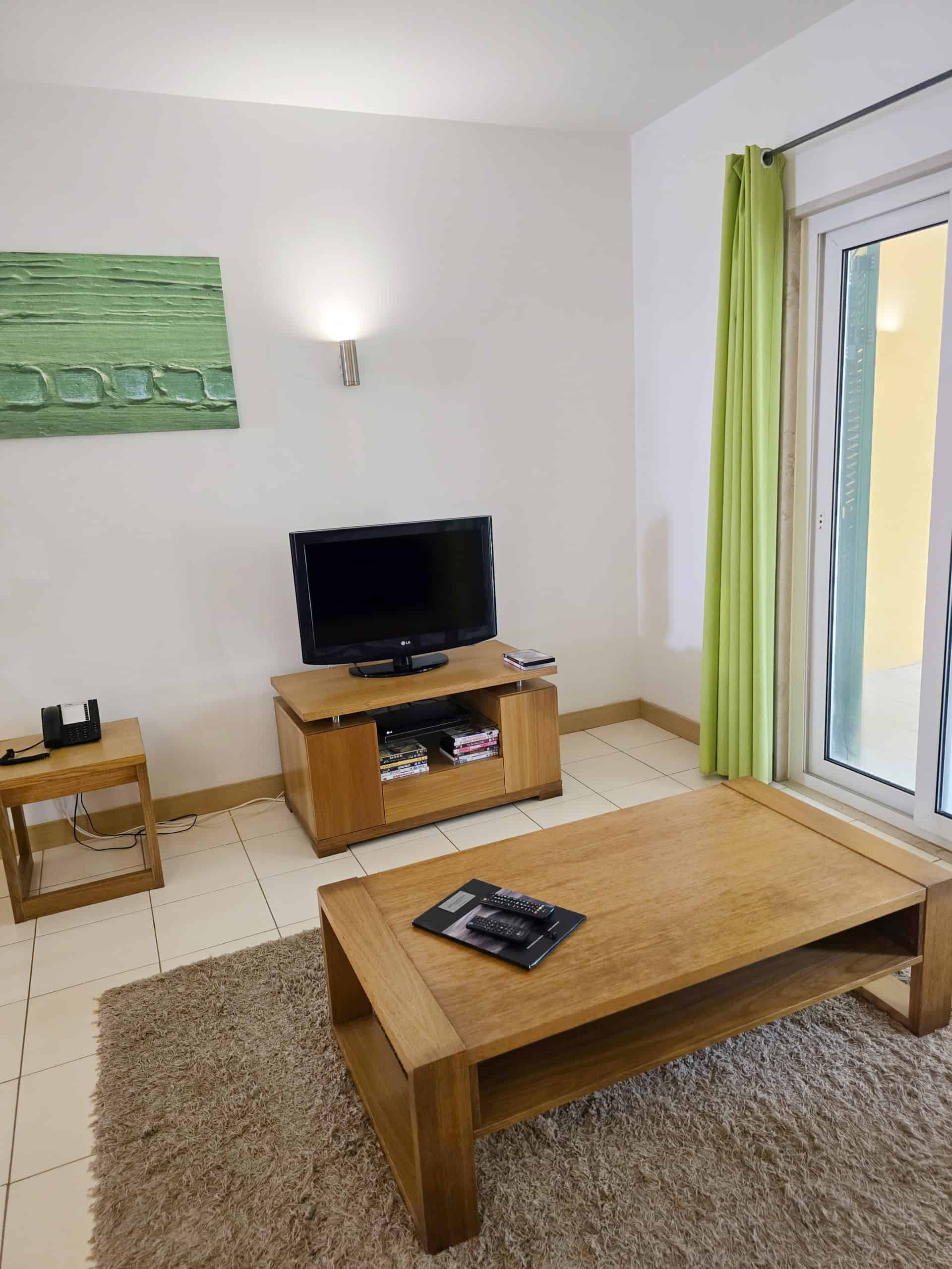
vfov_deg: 73.9
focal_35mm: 23
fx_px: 843
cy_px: 634
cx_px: 476
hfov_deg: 58.9
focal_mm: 6.3
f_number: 1.7
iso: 640
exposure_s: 1/100
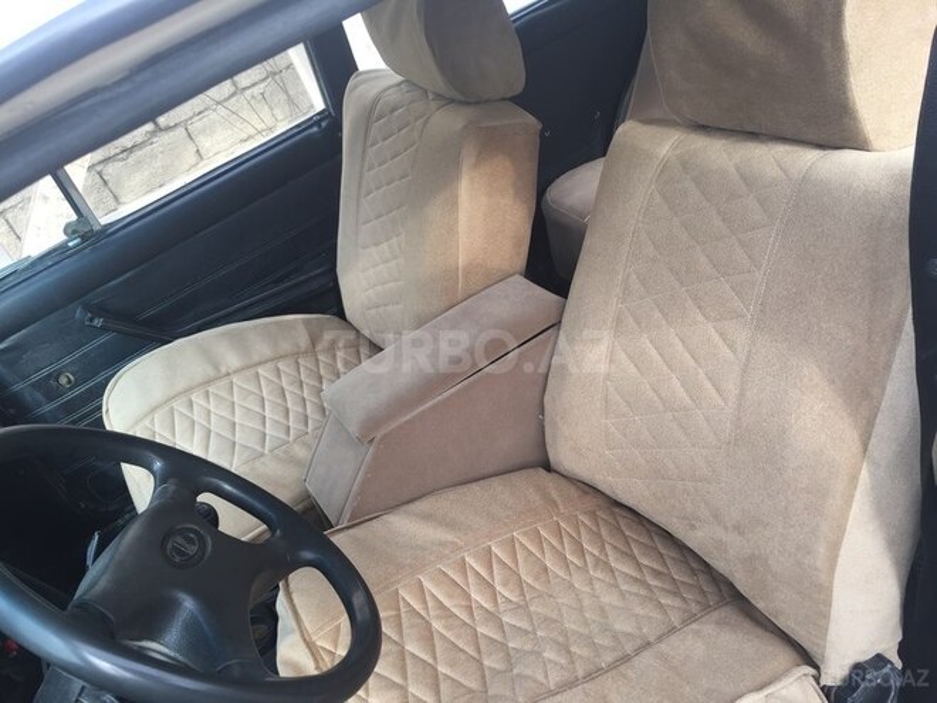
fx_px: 785
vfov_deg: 48.2
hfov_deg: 61.7
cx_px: 468
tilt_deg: -31.9
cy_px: 352
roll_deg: +21.6
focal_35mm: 29
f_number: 2.2
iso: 32
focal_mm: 4.15
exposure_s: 1/120
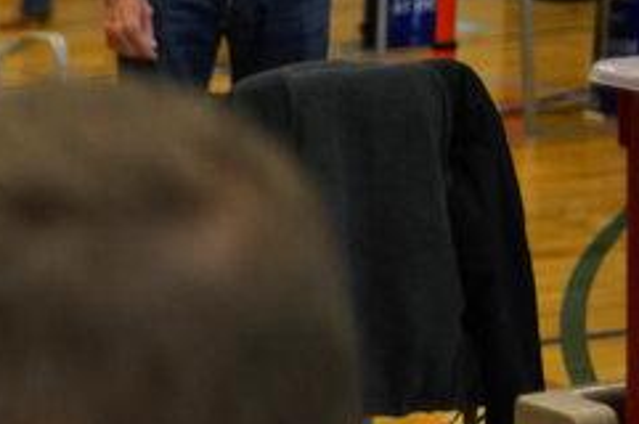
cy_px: 598
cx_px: -612
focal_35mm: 149
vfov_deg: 9.0
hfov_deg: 12.3
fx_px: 2641
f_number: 1.8
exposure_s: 1/500
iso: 2500
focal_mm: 35
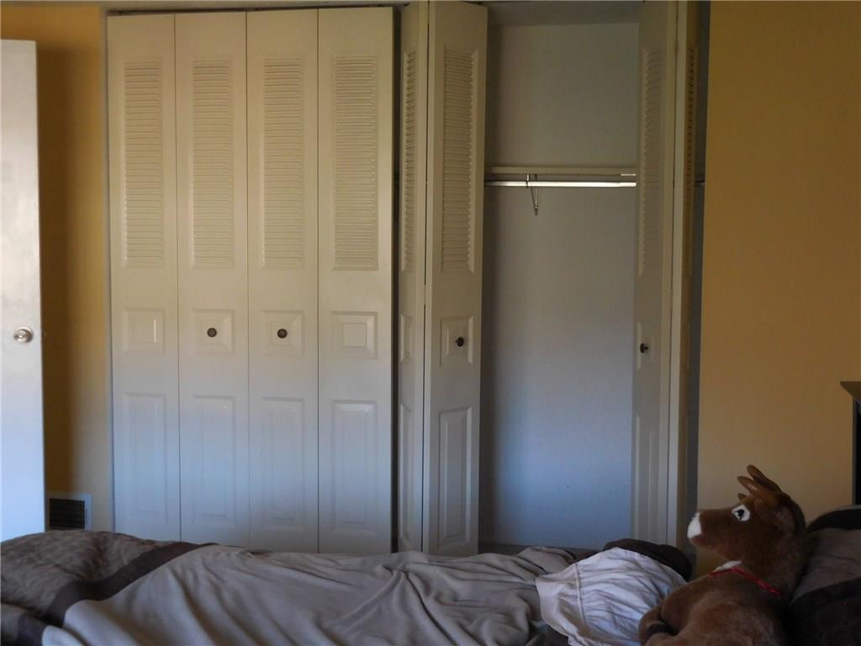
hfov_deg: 42.1
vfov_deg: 32.2
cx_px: 430
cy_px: 323
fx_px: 1119
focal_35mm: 45
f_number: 4.2
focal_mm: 8.1
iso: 400
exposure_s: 1/20
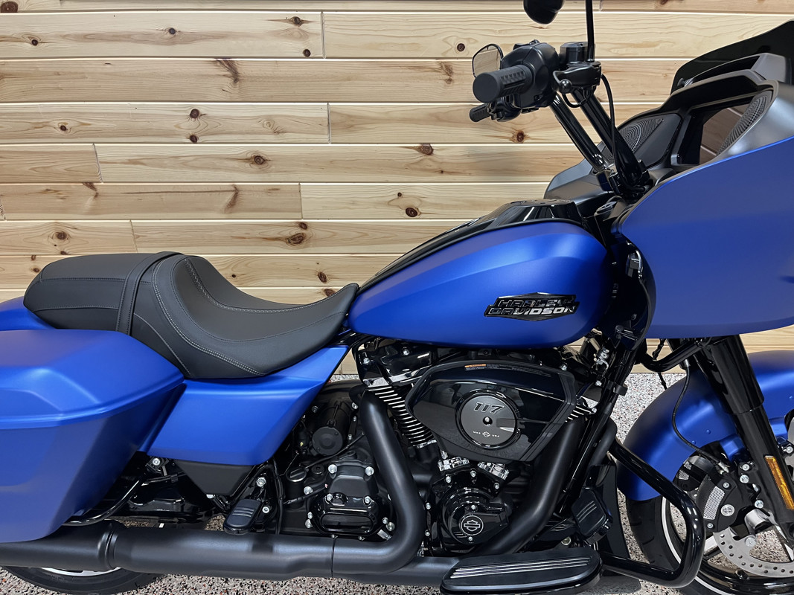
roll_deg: -0.7
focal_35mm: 26
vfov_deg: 53.1
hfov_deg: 67.3
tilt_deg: -27.8
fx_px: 596
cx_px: 397
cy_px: 298
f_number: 1.6
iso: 160
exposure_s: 1/60
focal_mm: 5.1
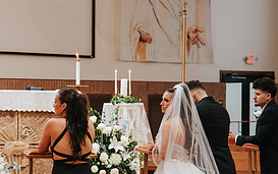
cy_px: 121
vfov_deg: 7.1
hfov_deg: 11.2
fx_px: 1410
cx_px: 48
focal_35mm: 186
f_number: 4
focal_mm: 82
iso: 1000
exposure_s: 1/200
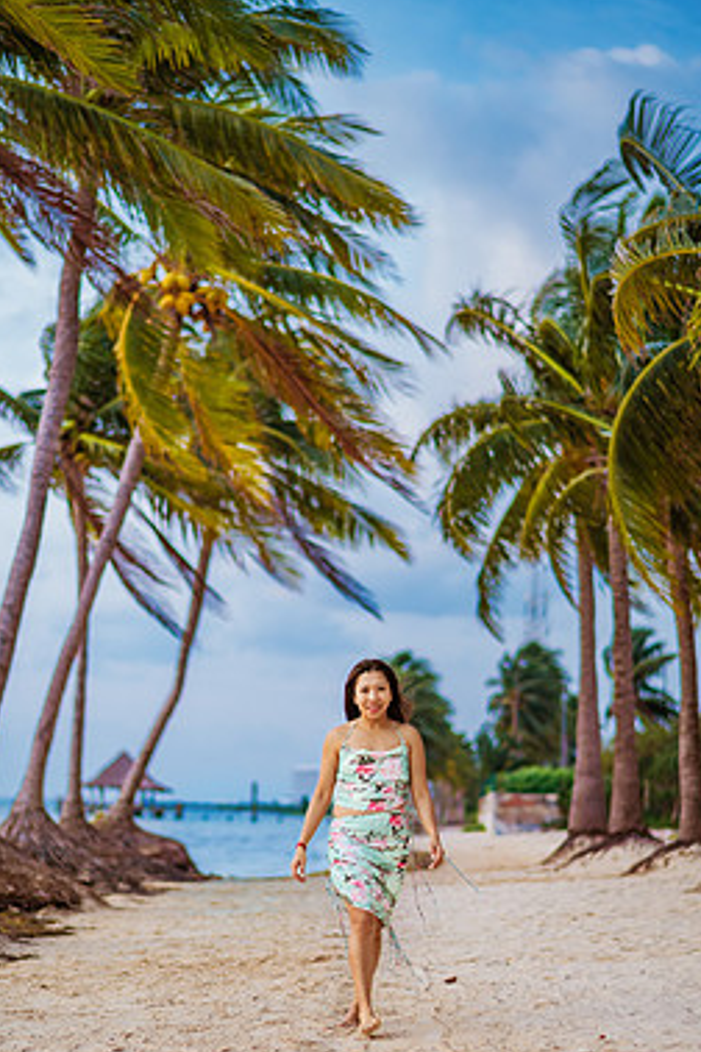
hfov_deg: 19.7
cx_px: 339
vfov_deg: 29.2
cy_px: 604
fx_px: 2015
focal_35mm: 69
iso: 640
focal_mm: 58
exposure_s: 1/5000
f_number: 1.8
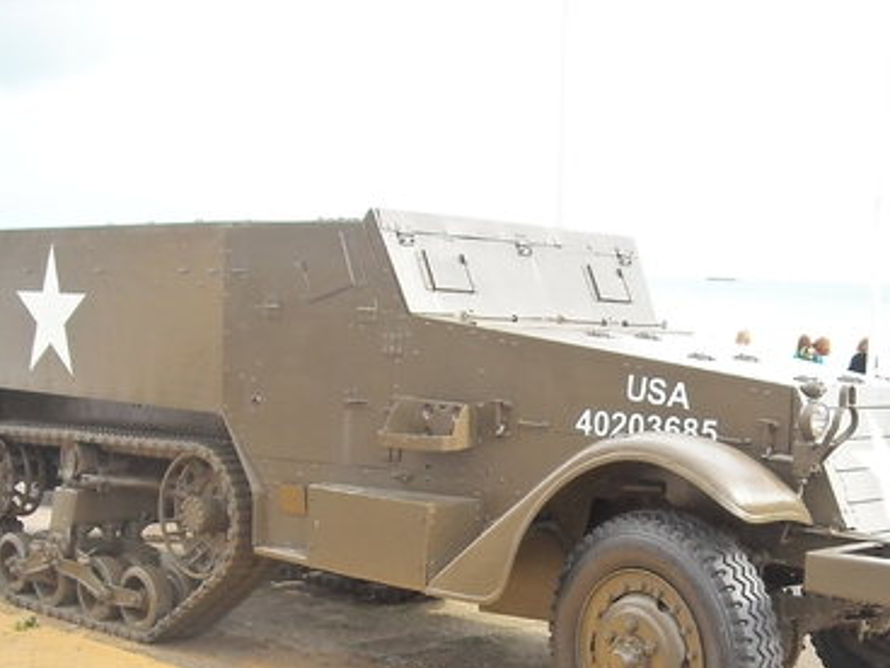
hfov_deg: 33.7
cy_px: 542
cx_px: 532
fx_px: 1466
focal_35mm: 57
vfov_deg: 25.2
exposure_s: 1/353
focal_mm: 5.7
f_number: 2.8
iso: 64
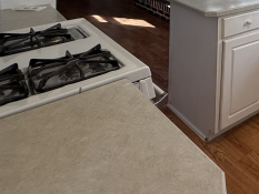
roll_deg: -1.7
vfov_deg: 29.4
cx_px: 282
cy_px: -55
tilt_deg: -1.8
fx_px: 299
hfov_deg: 38.9
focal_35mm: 40
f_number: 2.2
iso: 100
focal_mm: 2.22
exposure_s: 1/120
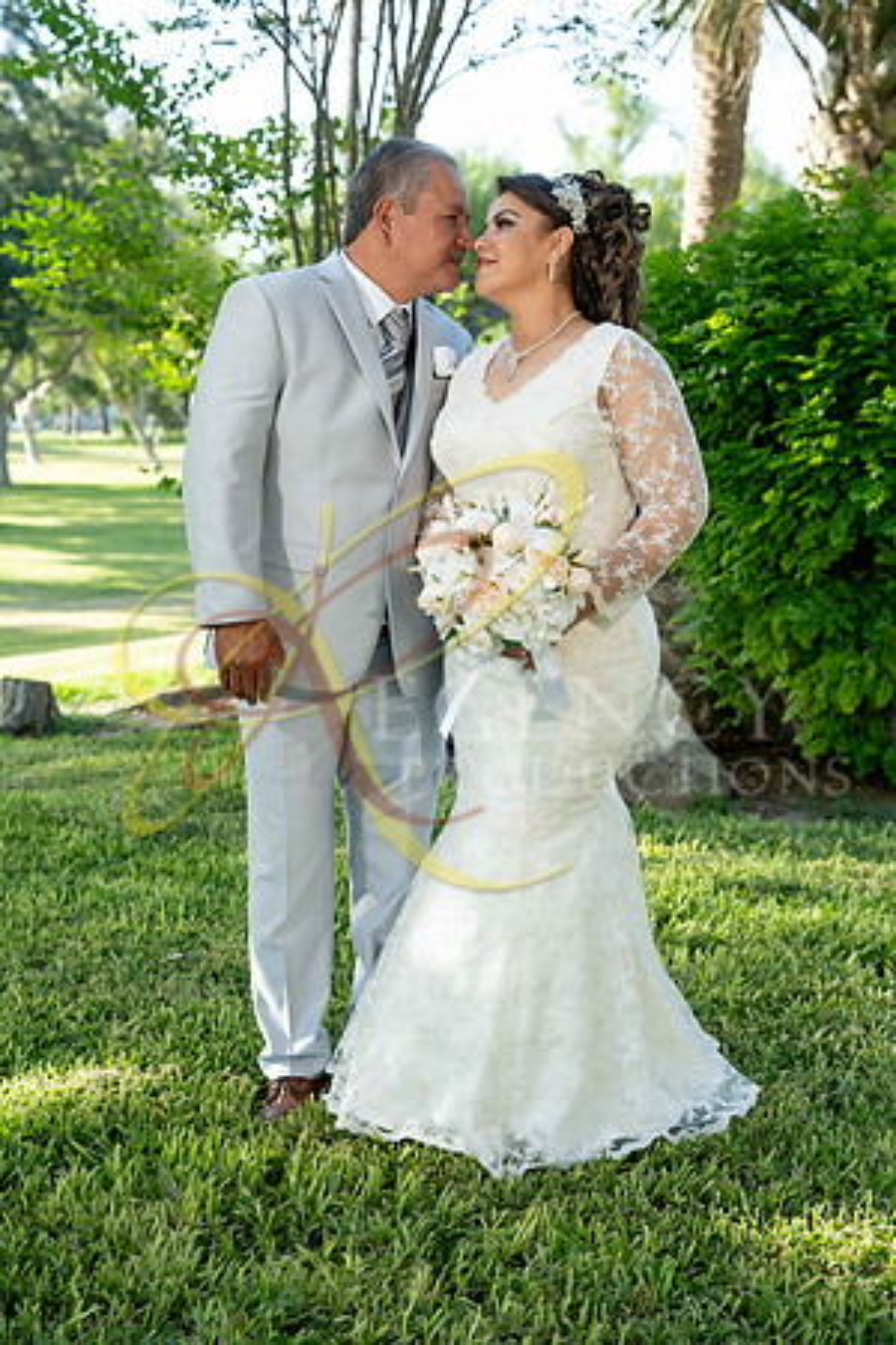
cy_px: 672
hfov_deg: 27.0
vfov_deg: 39.6
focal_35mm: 50
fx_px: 1867
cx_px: 448
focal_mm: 50
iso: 500
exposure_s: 1/500
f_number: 4
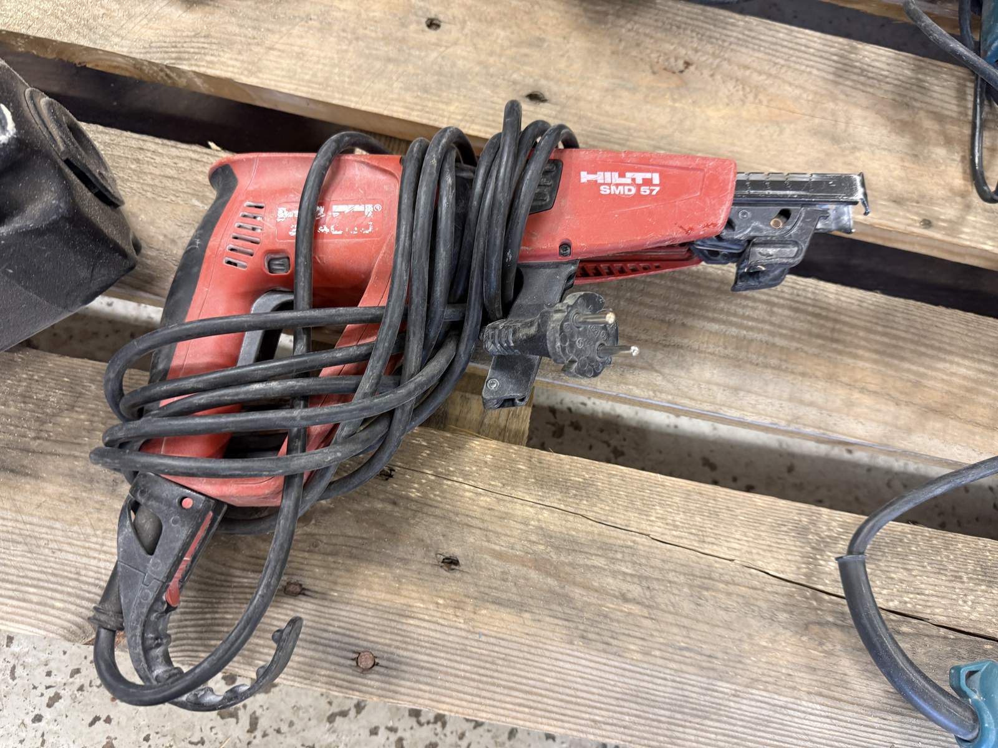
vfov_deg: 56.8
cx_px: 499
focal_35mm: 24
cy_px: 374
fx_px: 692
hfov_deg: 71.6
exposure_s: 1/50
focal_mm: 6.76
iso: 250
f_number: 1.78
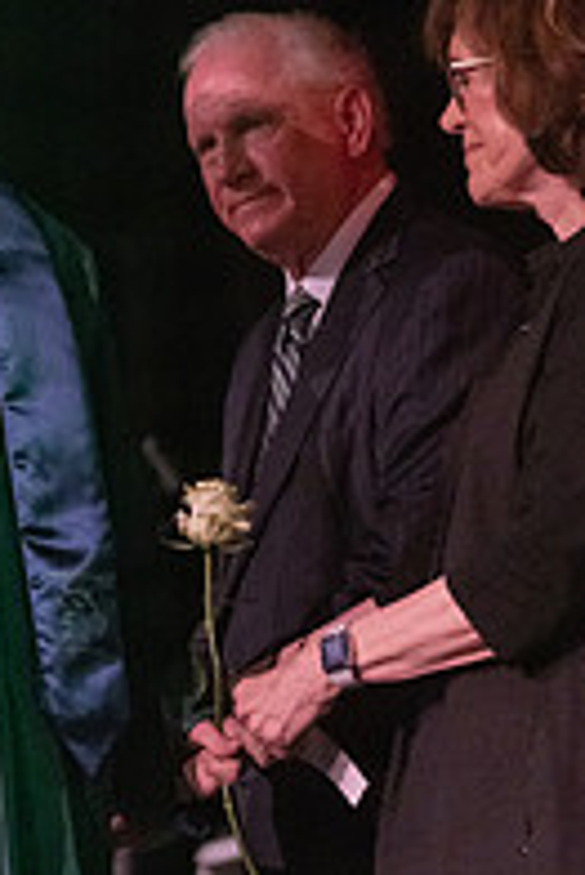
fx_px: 6253
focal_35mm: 257
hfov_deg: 5.3
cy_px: 540
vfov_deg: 8.0
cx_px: -71
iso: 16000
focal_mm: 112
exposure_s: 1/1000
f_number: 2.8
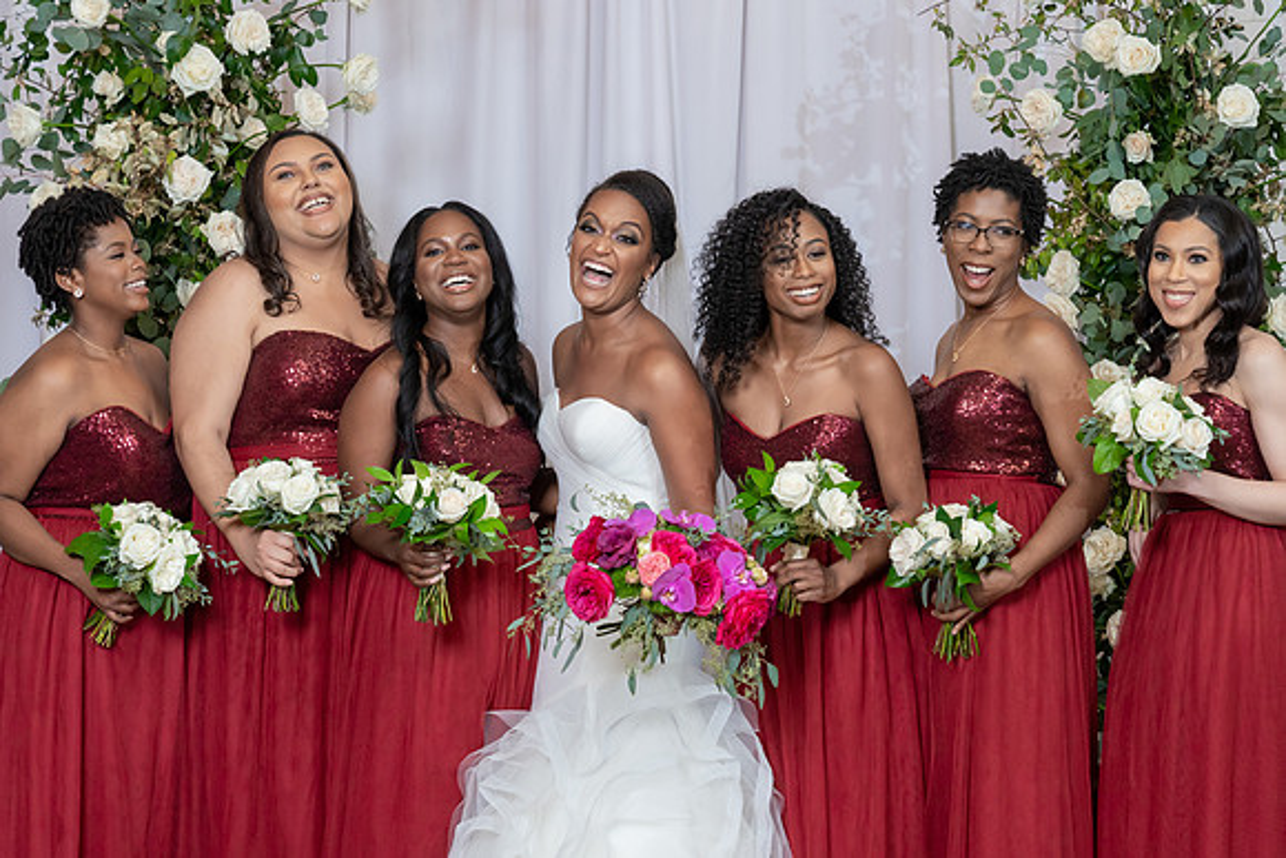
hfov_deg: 28.2
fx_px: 2557
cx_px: 687
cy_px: 458
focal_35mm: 72
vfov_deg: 19.0
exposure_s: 1/200
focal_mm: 67
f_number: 5.6
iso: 2000
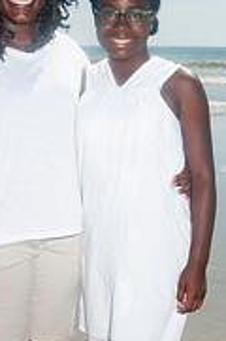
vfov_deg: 21.0
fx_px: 917
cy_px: 198
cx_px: 110
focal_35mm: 97
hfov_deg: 14.1
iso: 100
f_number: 11
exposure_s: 1/250
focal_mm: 26
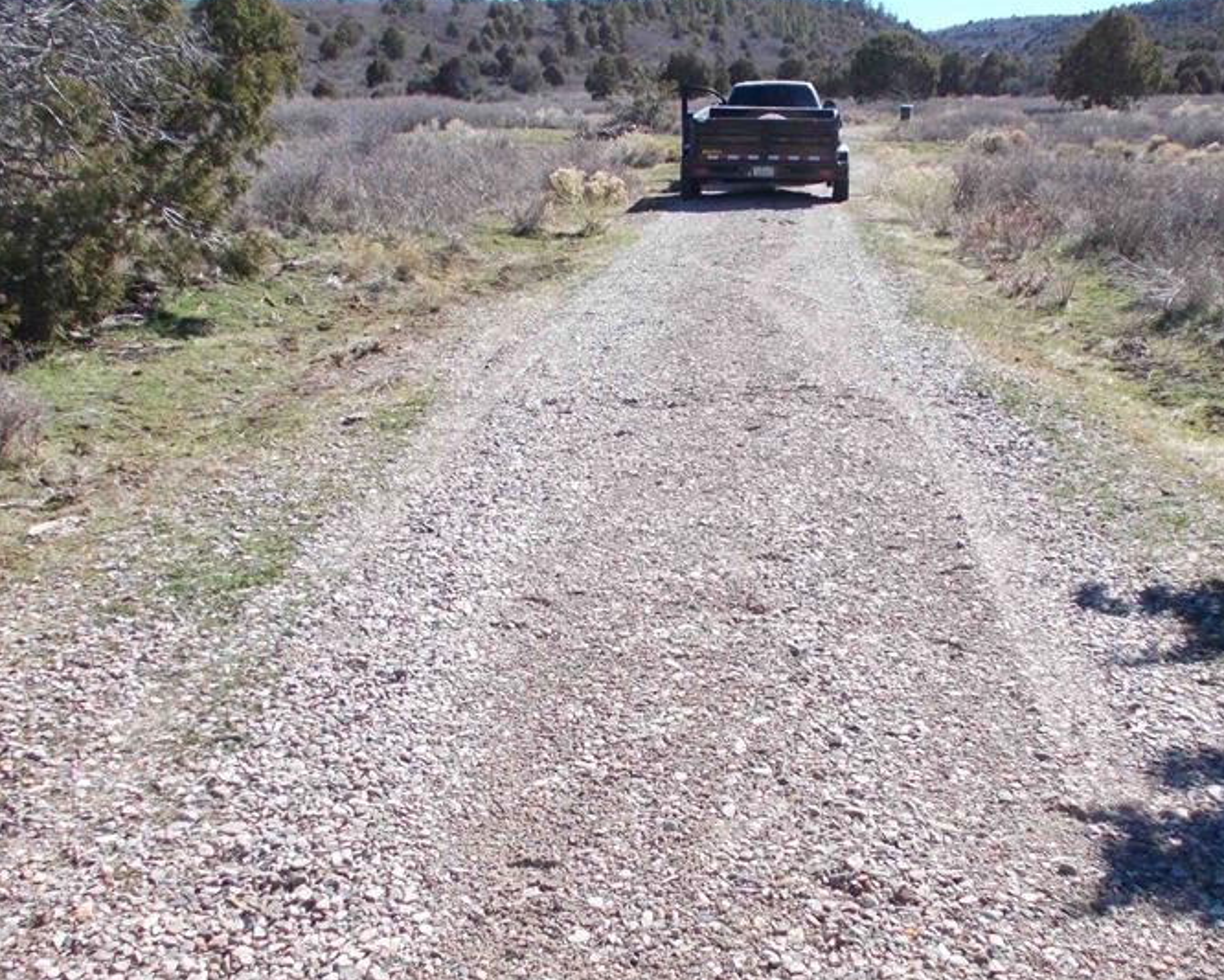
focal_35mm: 39
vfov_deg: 38.2
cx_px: 673
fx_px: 1413
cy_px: 517
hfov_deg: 46.8
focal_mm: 4.6
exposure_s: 1/500
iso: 80
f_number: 3.2
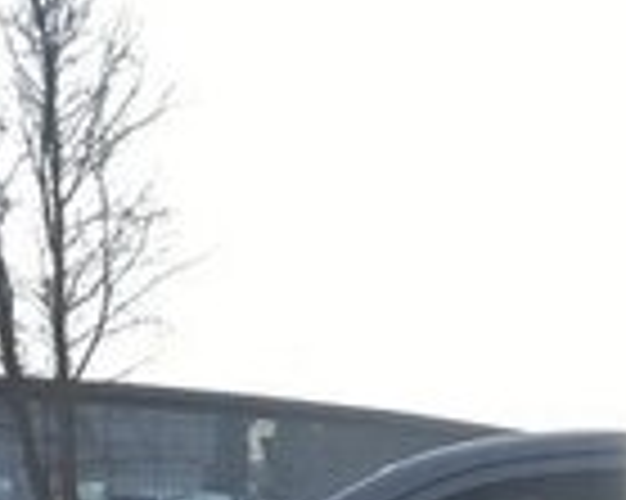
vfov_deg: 11.0
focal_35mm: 130
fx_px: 2407
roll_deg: -0.1
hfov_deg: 14.4
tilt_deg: -4.9
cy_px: 926
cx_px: 734
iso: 20
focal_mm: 3.99
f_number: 1.8
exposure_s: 1/5051
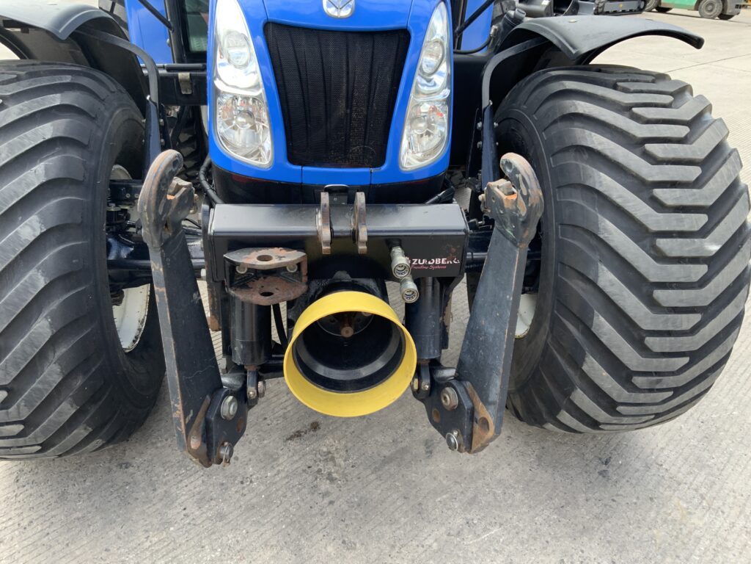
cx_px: 376
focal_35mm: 29
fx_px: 629
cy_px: 282
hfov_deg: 61.7
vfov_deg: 48.2
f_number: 1.8
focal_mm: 3
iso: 16
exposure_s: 1/137
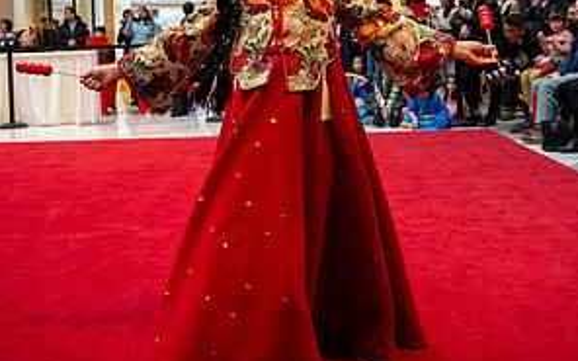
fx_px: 709
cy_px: 62
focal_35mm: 45
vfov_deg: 27.9
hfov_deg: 44.4
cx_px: 291
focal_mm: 29
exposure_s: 1/320
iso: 2000
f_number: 4
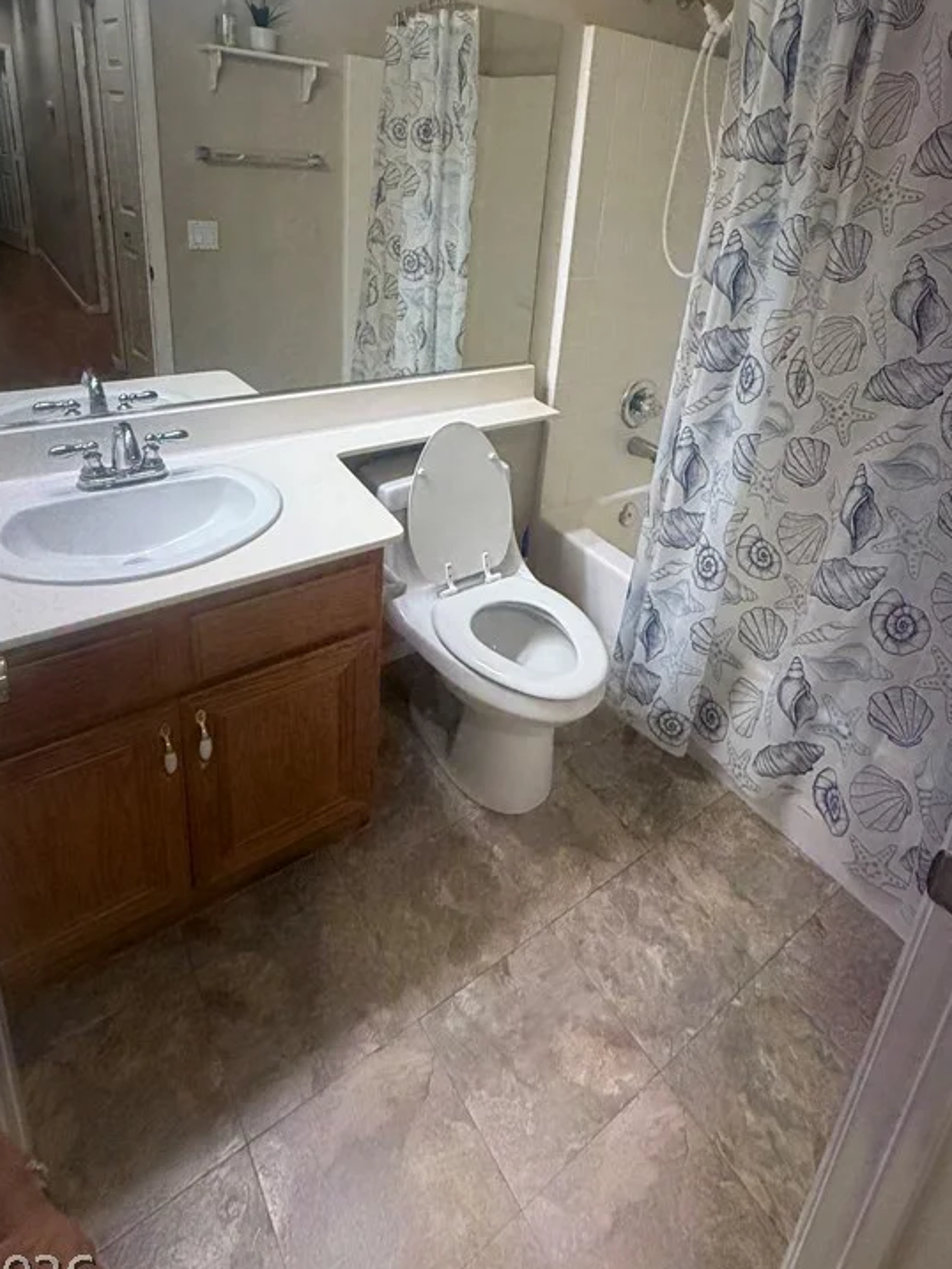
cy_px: 409
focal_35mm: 20
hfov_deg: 65.9
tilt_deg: -18.9
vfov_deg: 78.7
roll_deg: -5.3
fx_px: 733
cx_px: 520
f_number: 2.2
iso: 200
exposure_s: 1/60
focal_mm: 2.22
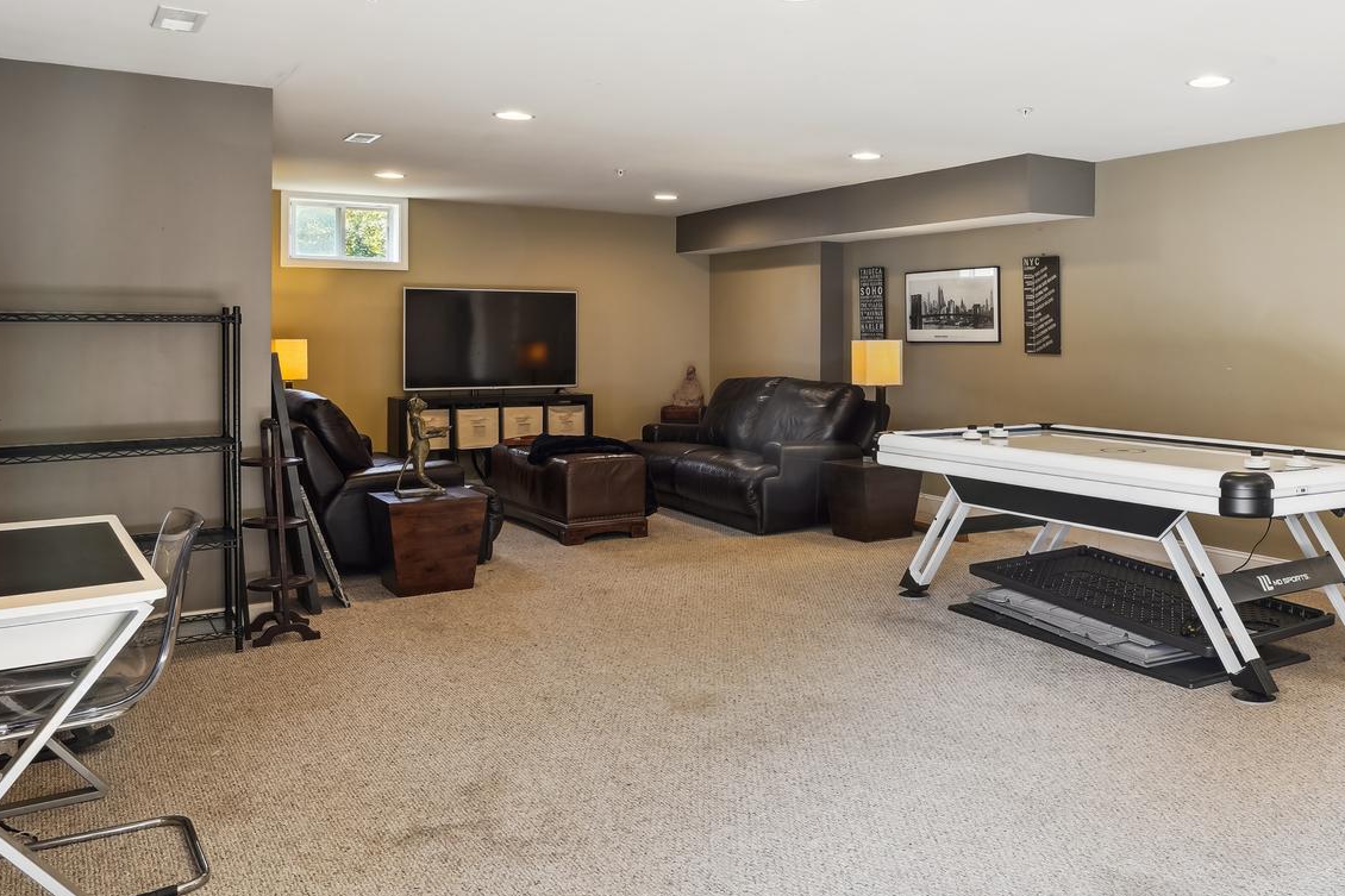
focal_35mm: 29
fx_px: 1083
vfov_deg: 44.8
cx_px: 899
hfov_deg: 62.1
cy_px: 373
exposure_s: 1
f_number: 8
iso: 100
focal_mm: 16
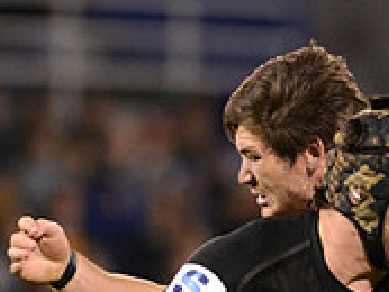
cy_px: 487
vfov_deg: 1.4
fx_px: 11830
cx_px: 313
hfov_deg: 1.9
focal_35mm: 1052
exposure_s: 1/640
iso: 4500
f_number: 4
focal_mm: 420
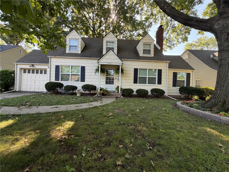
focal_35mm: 14
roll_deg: -2.0
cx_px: 114
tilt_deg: -0.5
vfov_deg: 85.7
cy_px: 86
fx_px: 93
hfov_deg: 102.1
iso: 64
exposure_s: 1/121
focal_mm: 2.22
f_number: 2.2
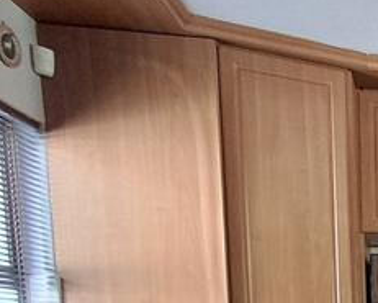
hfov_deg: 26.9
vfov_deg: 23.6
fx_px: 604
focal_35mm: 54
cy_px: 429
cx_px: 537
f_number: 2.2
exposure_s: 1/50
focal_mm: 1.64
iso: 250
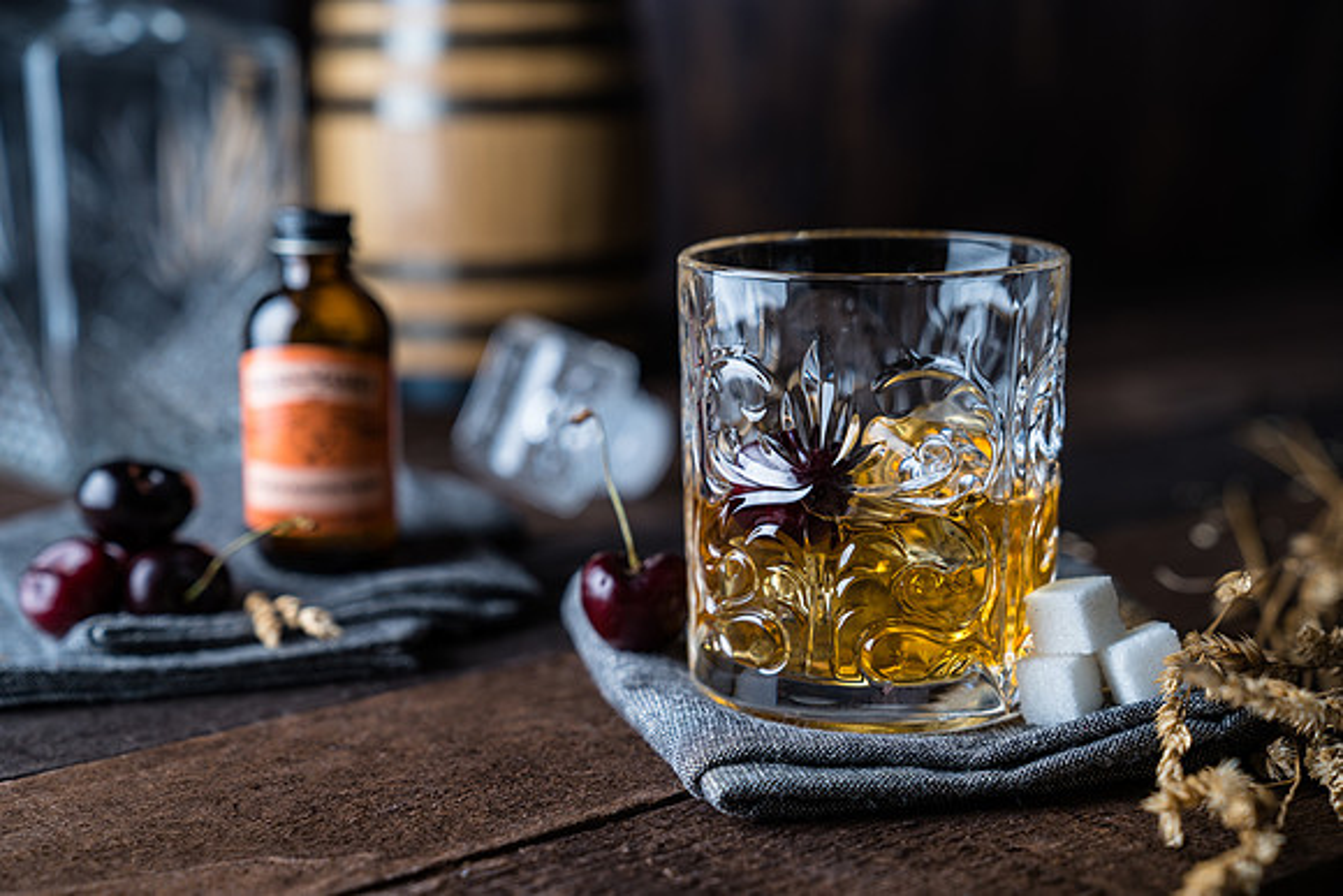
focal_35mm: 56
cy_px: 448
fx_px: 2086
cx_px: 672
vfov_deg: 24.2
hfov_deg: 35.7
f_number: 4
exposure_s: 1/125
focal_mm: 55
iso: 100
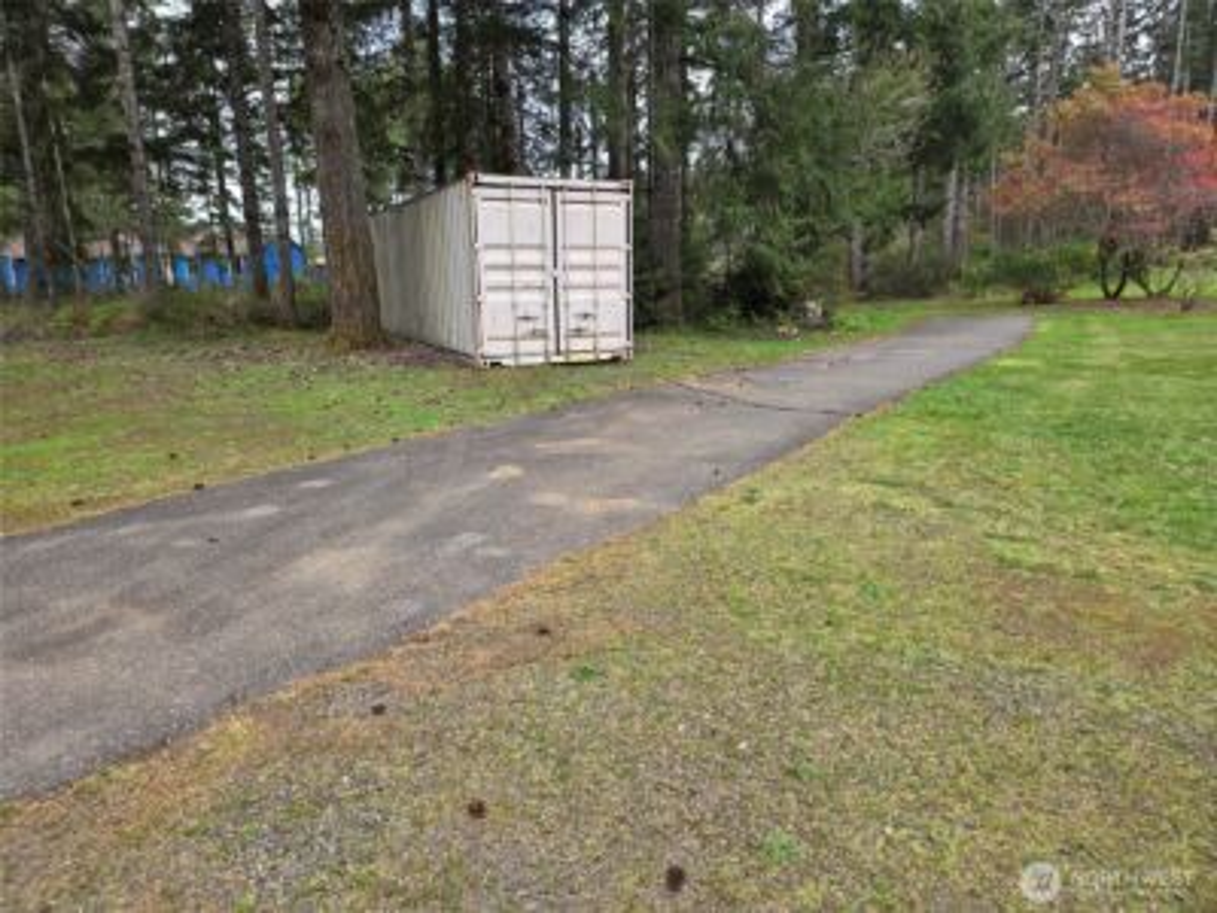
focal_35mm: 23
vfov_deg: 58.9
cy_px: 456
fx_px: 809
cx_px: 608
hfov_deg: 73.9
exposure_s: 1/857
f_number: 1.8
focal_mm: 5.4
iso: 80
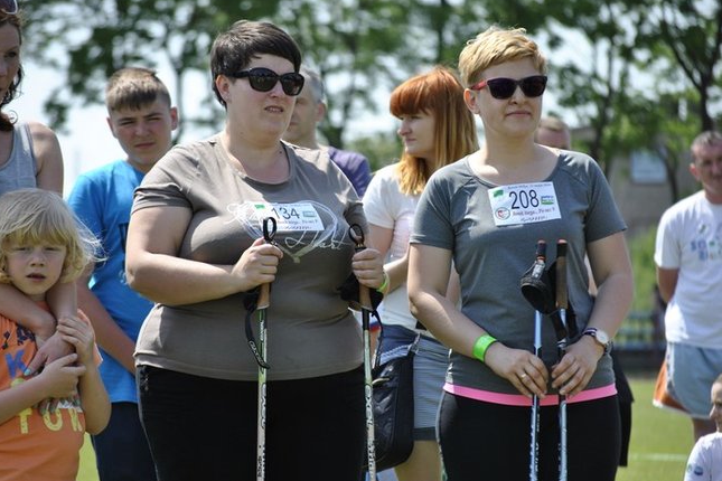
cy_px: 240
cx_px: 360
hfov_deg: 9.1
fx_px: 4552
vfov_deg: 6.1
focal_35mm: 227
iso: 200
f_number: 5
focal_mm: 150
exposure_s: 1/500
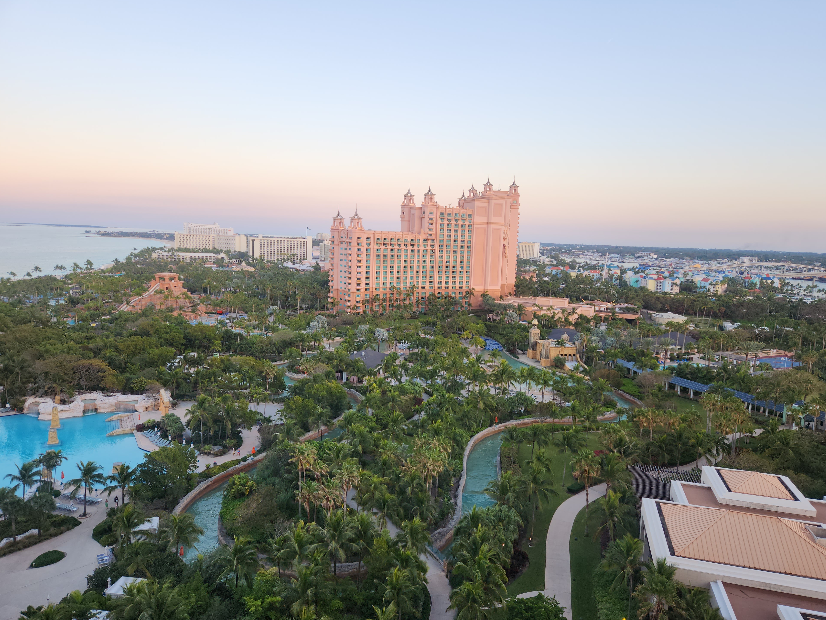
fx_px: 573
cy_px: 314
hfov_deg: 71.6
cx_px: 425
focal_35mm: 24
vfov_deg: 56.8
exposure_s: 1/122
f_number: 1.8
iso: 20
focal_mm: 5.4
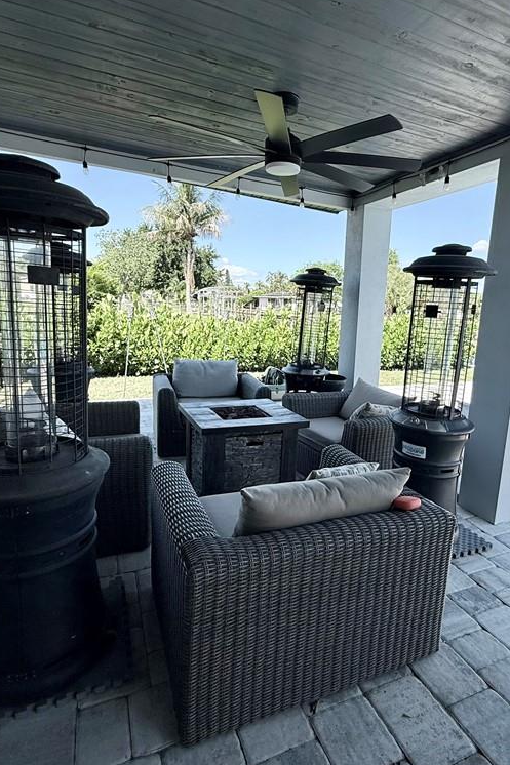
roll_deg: -2.6
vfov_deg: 84.0
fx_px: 425
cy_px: 379
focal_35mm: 20
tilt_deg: -10.0
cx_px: 298
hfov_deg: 61.5
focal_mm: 2.22
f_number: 2.2
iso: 50
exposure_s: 1/751
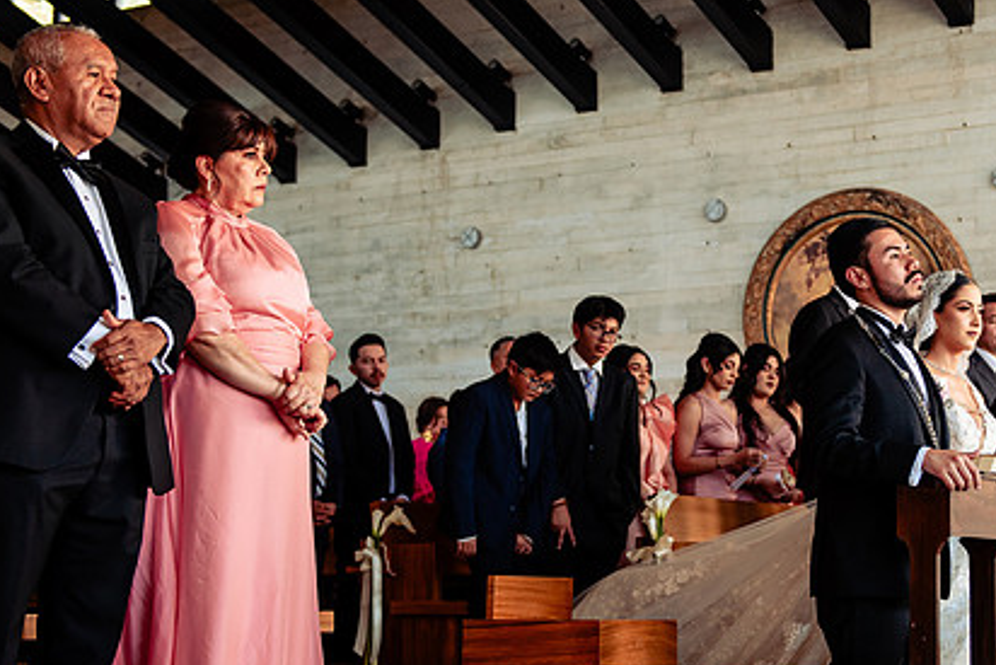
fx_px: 1854
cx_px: 641
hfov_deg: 29.9
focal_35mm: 67
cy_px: 331
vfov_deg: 20.3
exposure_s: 1/320
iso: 500
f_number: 3.2
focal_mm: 44
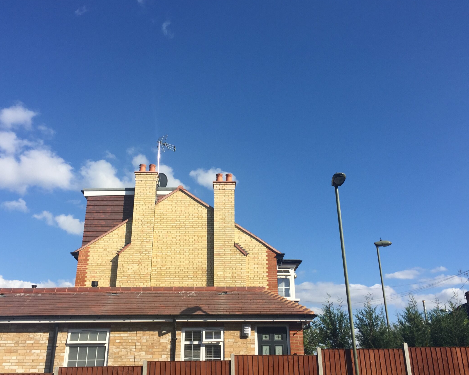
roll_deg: -1.5
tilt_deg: +23.2
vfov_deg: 42.2
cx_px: 230
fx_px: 486
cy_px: 175
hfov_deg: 51.5
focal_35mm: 35
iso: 32
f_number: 2.2
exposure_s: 1/2083
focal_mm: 4.15
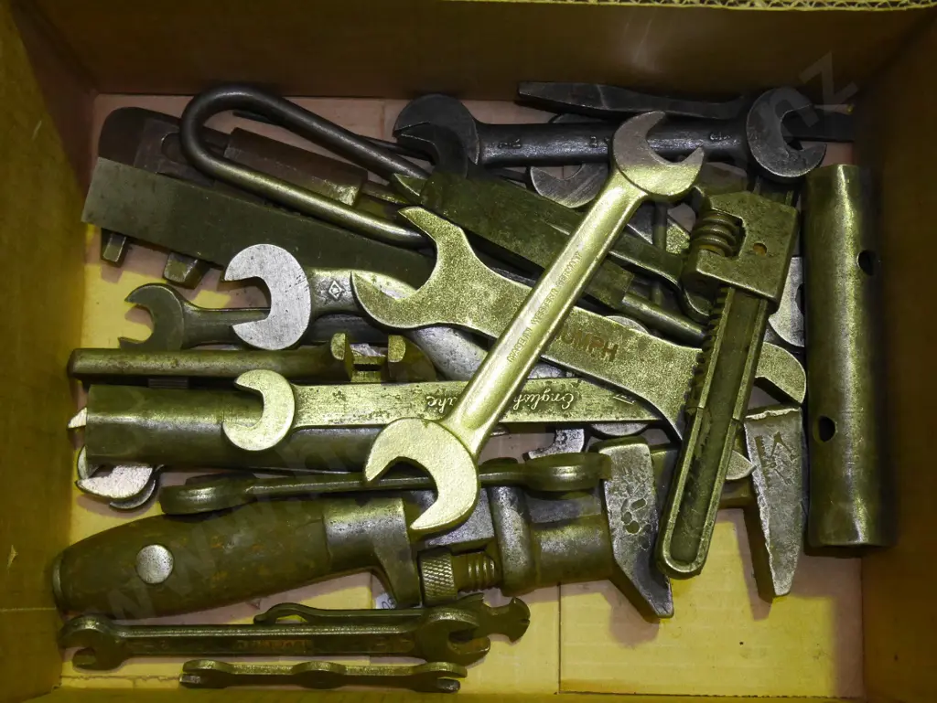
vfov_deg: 26.1
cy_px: 352
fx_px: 1517
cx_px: 468
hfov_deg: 34.3
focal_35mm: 56
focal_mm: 28
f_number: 5.4
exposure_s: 1/100
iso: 3200
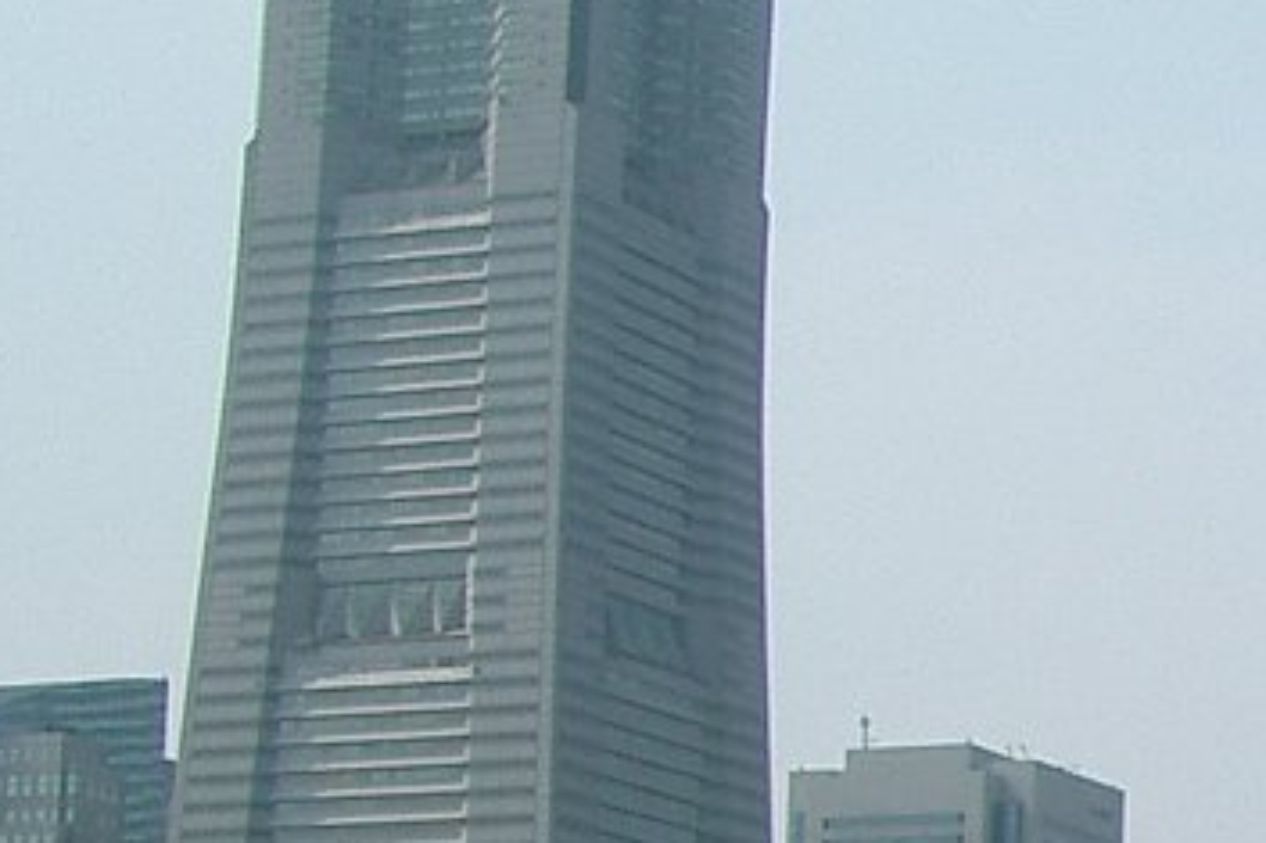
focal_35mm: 132
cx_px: 1962
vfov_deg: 10.2
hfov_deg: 14.4
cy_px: 1094
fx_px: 4640
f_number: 4.3
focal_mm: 5.8
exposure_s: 1/640
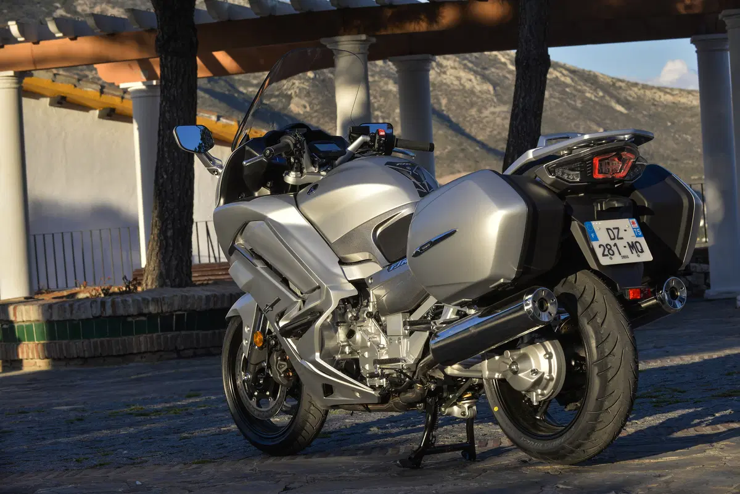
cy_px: 247
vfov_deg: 13.4
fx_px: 2097
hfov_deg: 20.0
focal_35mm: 102
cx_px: 370
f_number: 11
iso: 160
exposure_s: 1/200
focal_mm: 102
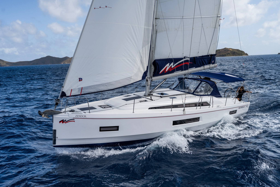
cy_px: 94
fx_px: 272
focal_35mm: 35
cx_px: 140
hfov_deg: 54.4
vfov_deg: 37.9
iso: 500
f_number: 5
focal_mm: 35
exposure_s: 1/4000
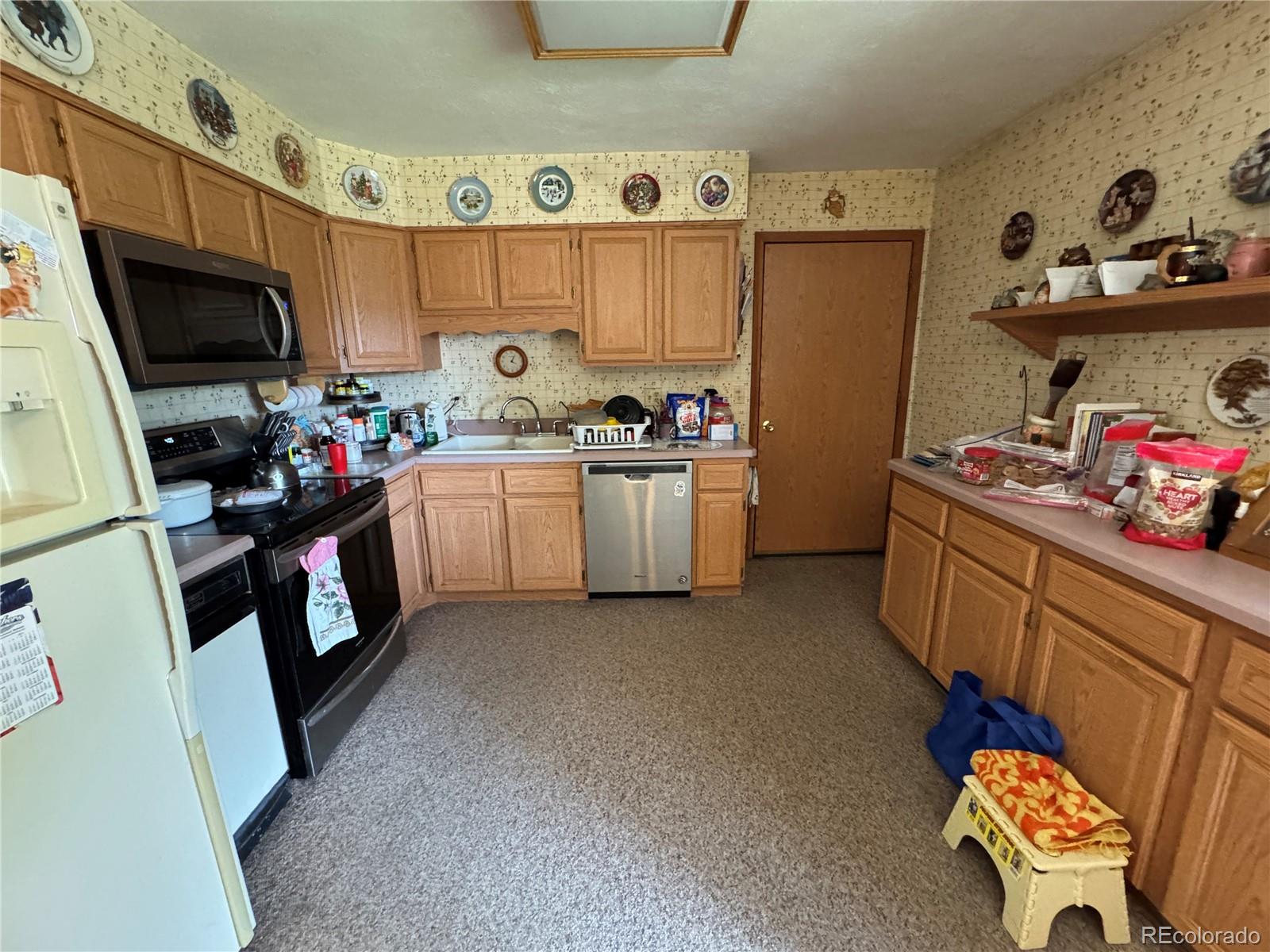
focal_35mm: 14
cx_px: 635
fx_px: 514
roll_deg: +1.1
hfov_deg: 102.1
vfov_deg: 85.7
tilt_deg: -12.3
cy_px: 476
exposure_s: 1/60
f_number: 2.2
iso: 1000
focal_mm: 2.22
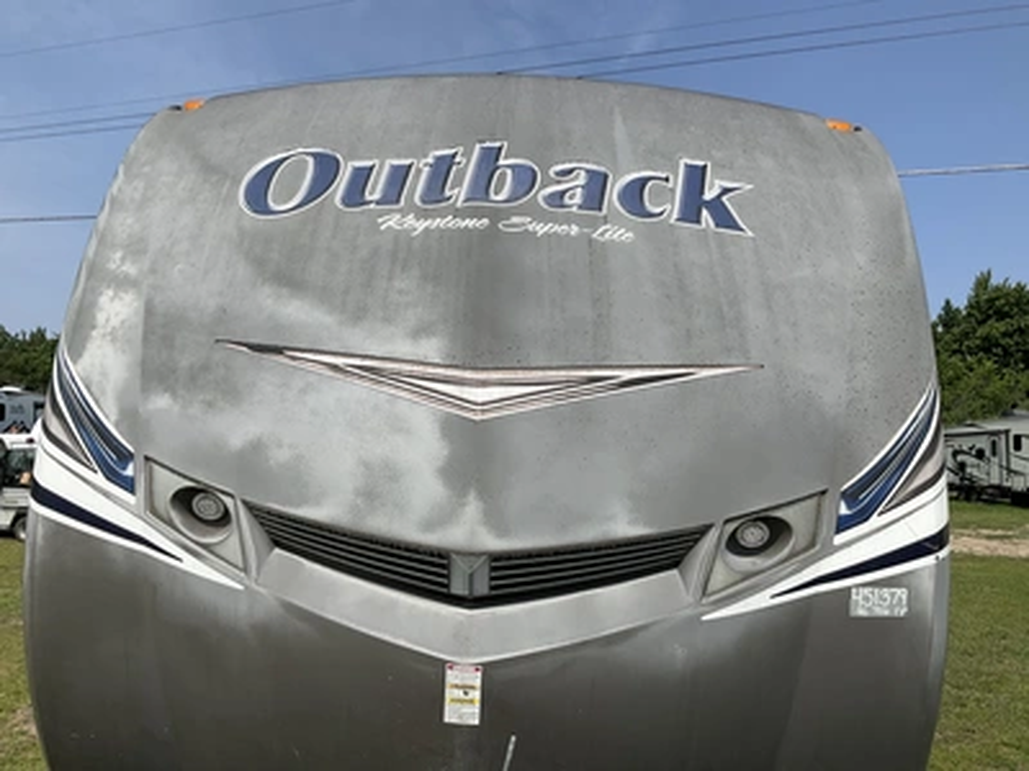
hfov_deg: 61.7
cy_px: 386
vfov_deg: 48.2
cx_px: 514
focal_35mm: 29
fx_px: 862
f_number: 1.8
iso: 25
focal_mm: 3
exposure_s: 1/3322
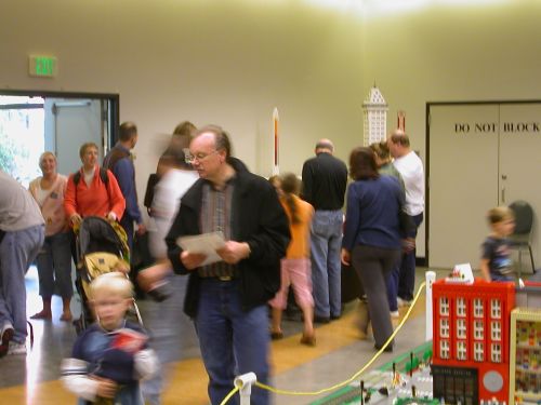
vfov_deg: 21.6
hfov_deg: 28.6
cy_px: 202
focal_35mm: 68
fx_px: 1063
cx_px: 270
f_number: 3.7
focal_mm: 10.4
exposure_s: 1/7.3
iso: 100
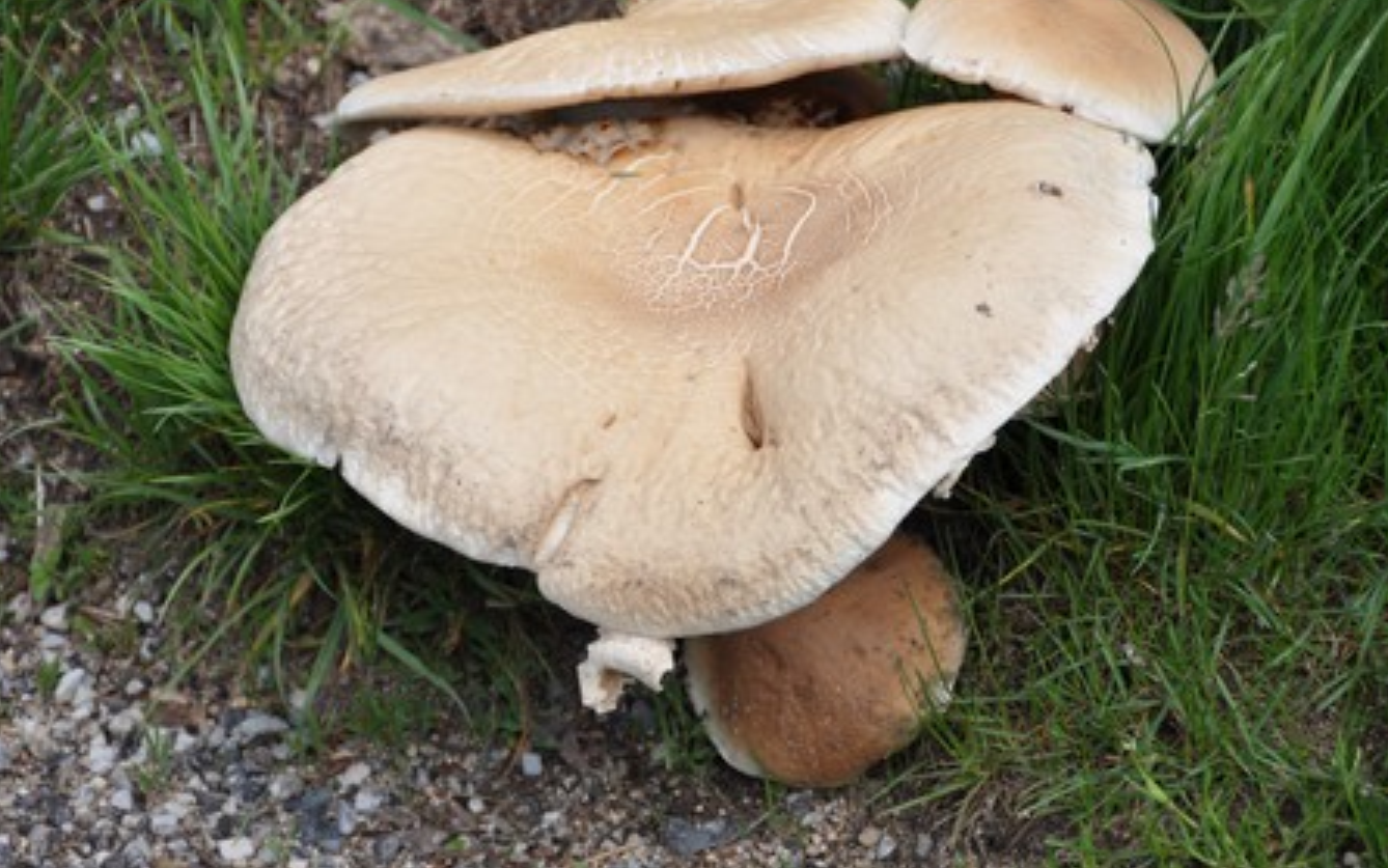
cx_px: 691
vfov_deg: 5.7
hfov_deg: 9.1
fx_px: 8740
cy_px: 418
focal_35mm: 231
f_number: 5.6
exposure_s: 1/800
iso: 200
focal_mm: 150
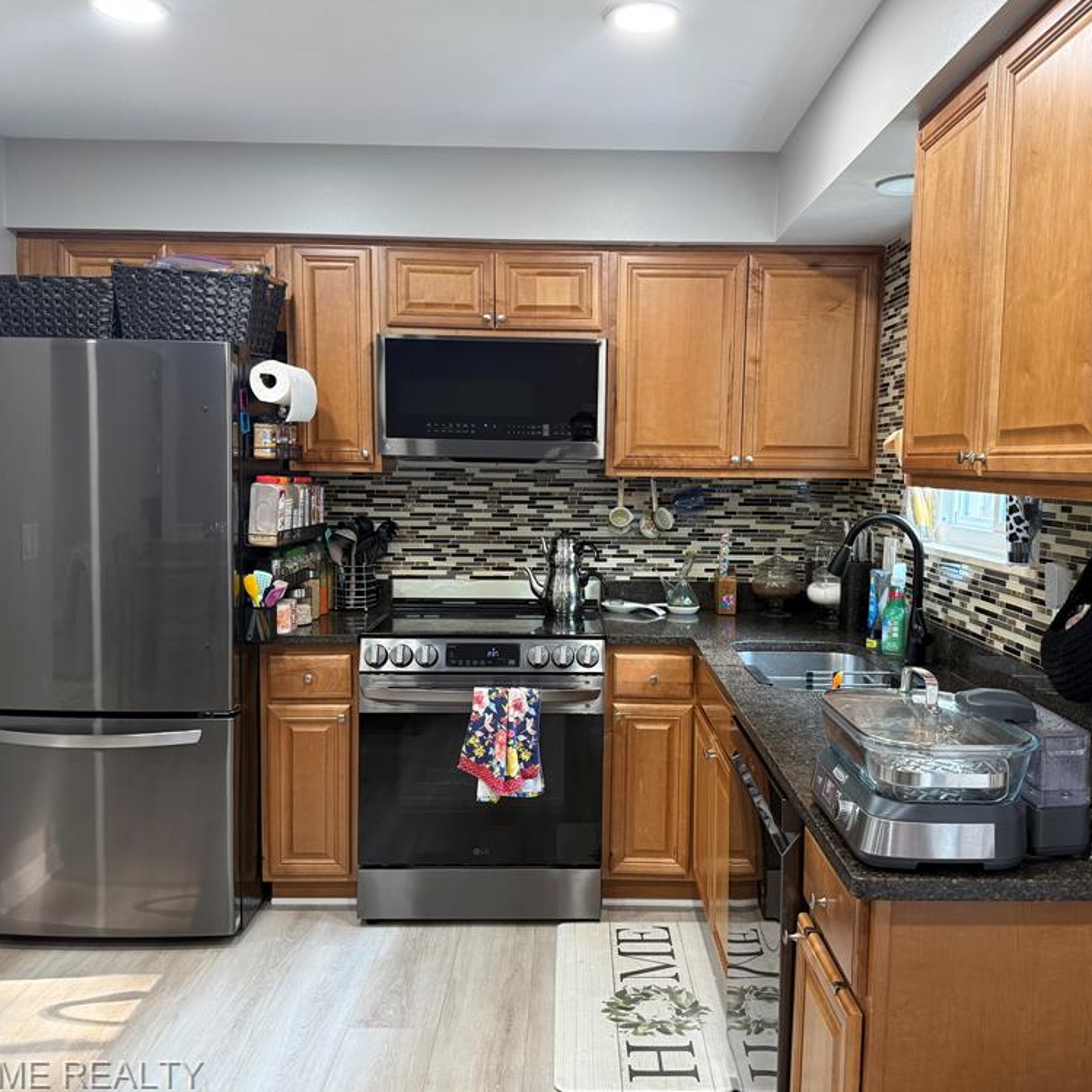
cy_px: 541
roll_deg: -0.8
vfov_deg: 55.6
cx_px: 589
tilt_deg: -3.6
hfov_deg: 55.6
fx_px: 1035
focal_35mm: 29
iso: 250
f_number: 1.78
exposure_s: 1/60
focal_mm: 6.76
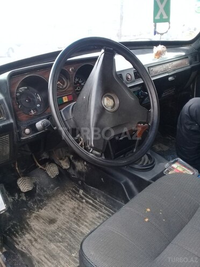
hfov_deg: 45.4
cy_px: 134
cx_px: 100
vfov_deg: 58.4
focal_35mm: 31
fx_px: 239
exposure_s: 1/33
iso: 100
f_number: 2.2
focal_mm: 3.3
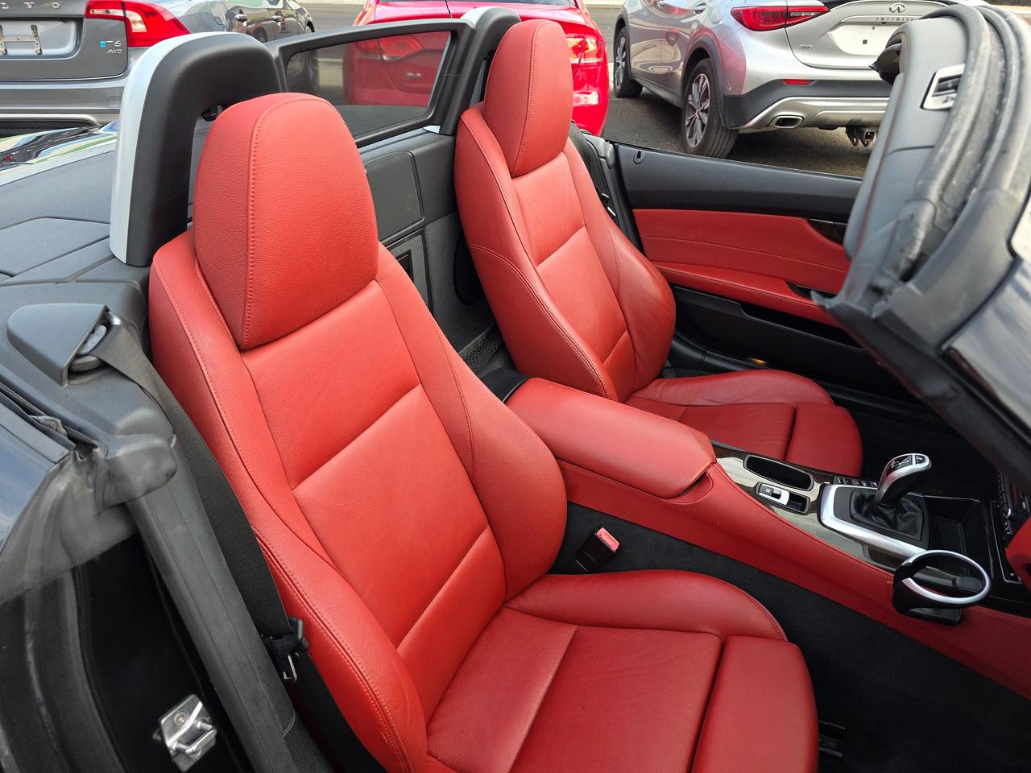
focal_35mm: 23
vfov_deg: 58.9
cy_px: 386
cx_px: 516
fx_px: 685
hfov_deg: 73.9
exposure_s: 1/359
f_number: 1.7
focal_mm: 6.3
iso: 50
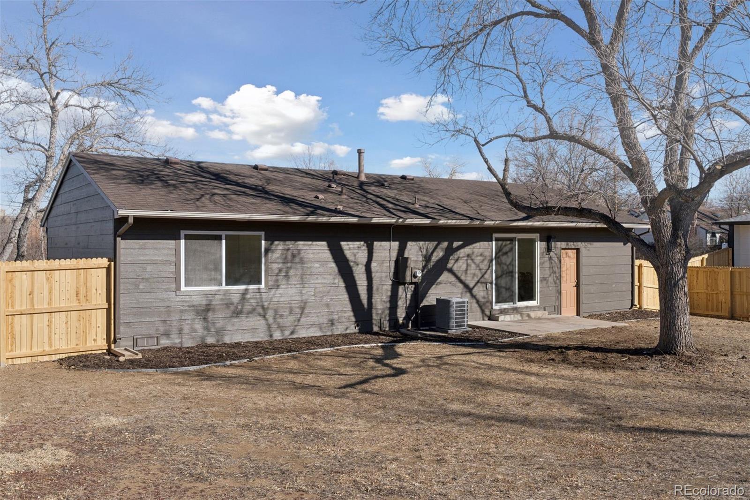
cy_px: 250
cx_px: 375
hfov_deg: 57.2
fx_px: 687
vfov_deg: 40.0
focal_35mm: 33
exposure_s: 1/1250
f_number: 9
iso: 400
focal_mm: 33
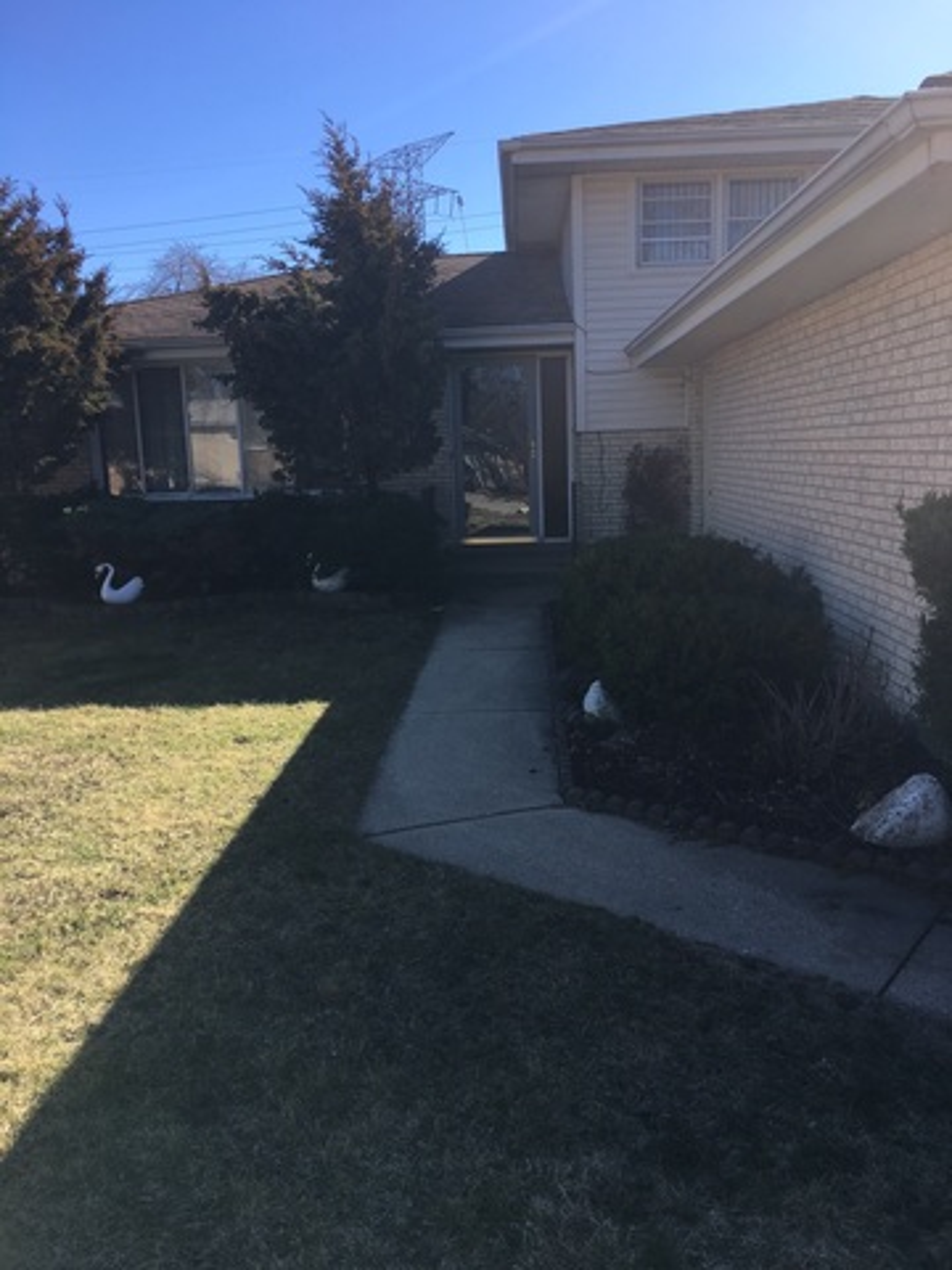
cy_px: 635
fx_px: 1063
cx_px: 476
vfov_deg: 61.7
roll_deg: +0.5
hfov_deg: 48.2
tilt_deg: -8.0
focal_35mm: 29
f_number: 2.2
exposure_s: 1/718
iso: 25
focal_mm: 4.15
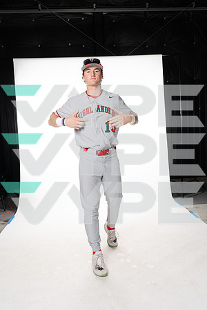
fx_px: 241
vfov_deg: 65.5
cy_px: 155
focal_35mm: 28
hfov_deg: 46.4
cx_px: 104
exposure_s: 1/250
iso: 400
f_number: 6.3
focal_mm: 28
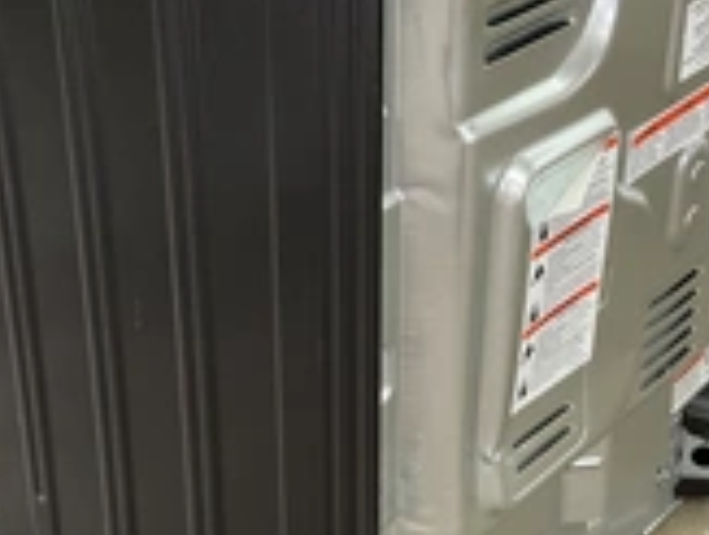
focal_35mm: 71
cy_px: 226
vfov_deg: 20.8
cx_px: 357
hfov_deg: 27.3
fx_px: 1457
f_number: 1.8
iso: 200
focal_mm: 3
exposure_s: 1/60
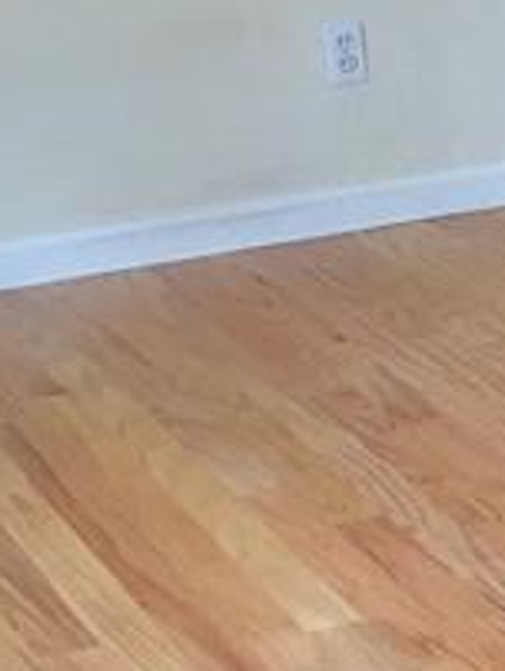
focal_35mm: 147
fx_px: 2853
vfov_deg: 13.3
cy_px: 551
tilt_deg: -20.7
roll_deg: +1.4
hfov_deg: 9.7
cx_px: 874
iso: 80
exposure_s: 1/30
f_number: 2.2
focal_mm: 4.15
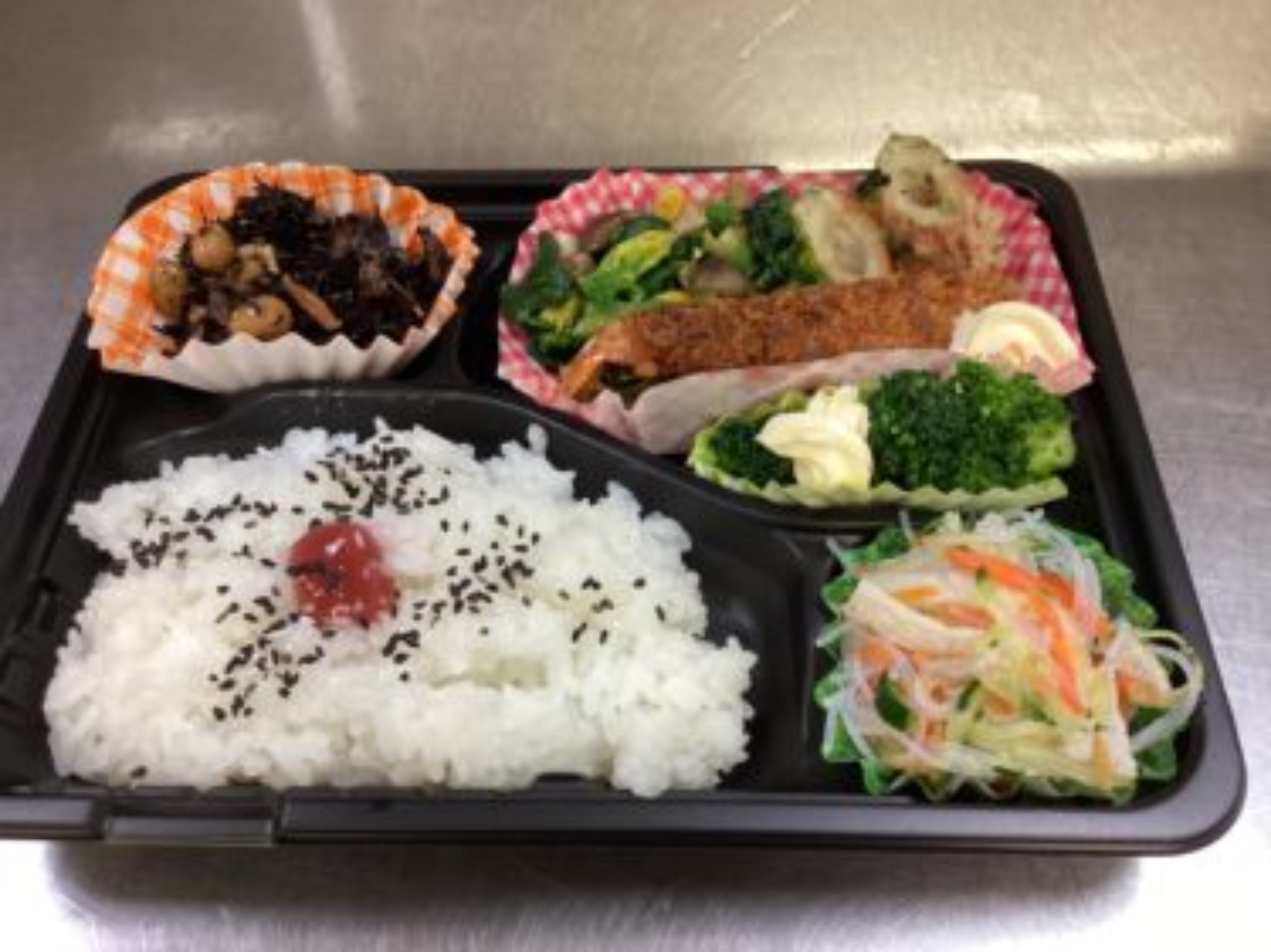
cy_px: 476
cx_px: 636
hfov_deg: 58.4
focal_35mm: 31
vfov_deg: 45.4
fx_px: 1138
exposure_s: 1/60
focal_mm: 3.3
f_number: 2.4
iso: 200
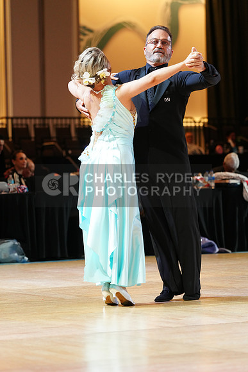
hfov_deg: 9.4
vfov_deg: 14.1
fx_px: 1508
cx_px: 124
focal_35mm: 146
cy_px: 186
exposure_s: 1/250
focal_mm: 146
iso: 2500
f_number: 4
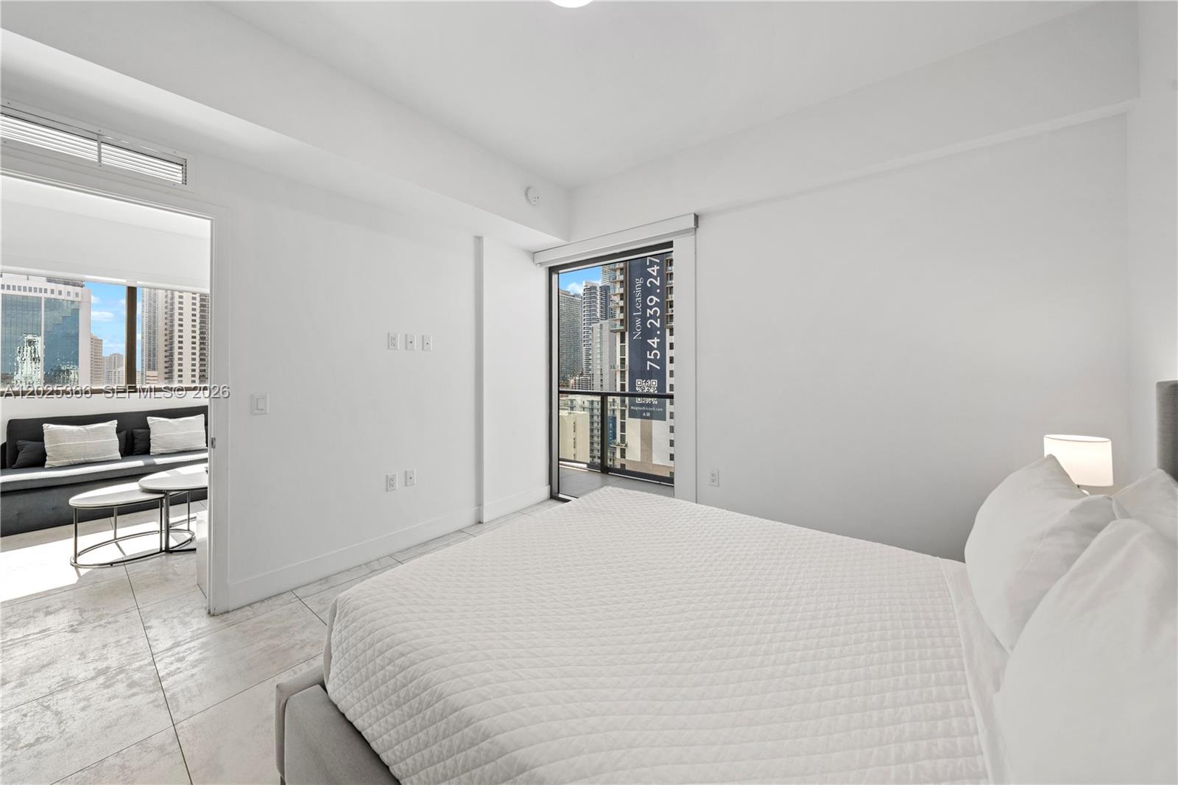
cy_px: 392
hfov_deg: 112.6
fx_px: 393
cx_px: 589
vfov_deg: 90.0
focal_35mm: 12
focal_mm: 12
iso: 640
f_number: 8
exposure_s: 1/50
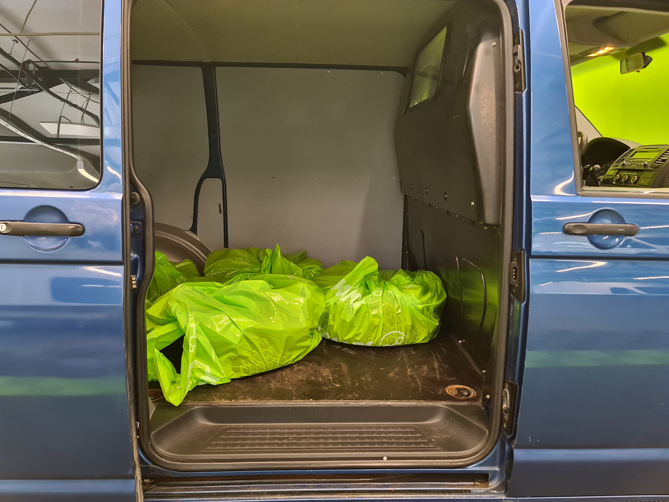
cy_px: 251
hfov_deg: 69.4
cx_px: 334
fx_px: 483
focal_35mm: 25
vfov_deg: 54.9
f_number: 1.8
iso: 640
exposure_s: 1/100
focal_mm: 7
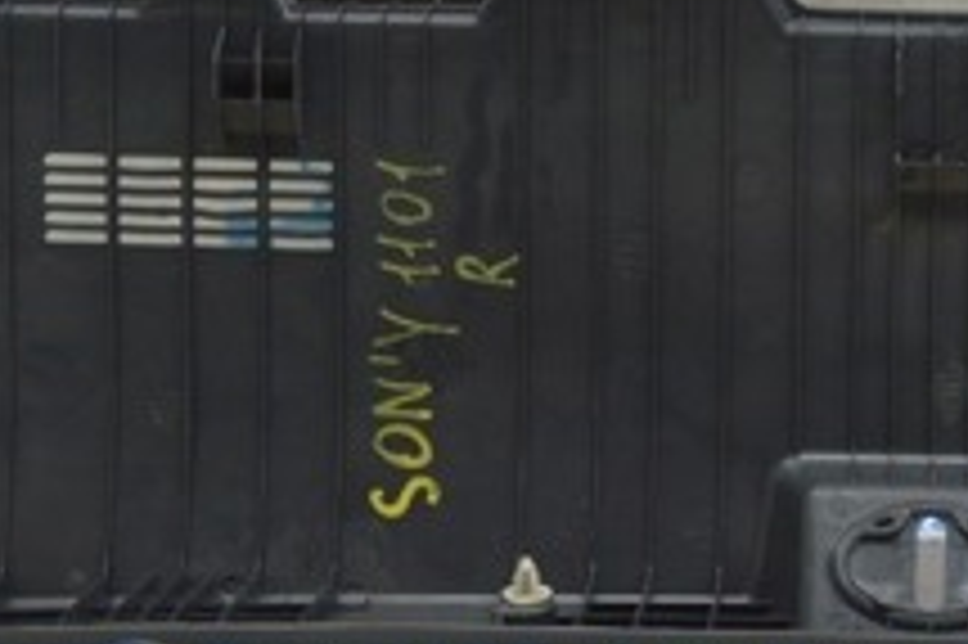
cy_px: 191
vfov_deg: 11.8
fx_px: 3117
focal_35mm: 116
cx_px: 887
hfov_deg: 17.4
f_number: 5.6
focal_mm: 26
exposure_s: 1/20
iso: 400
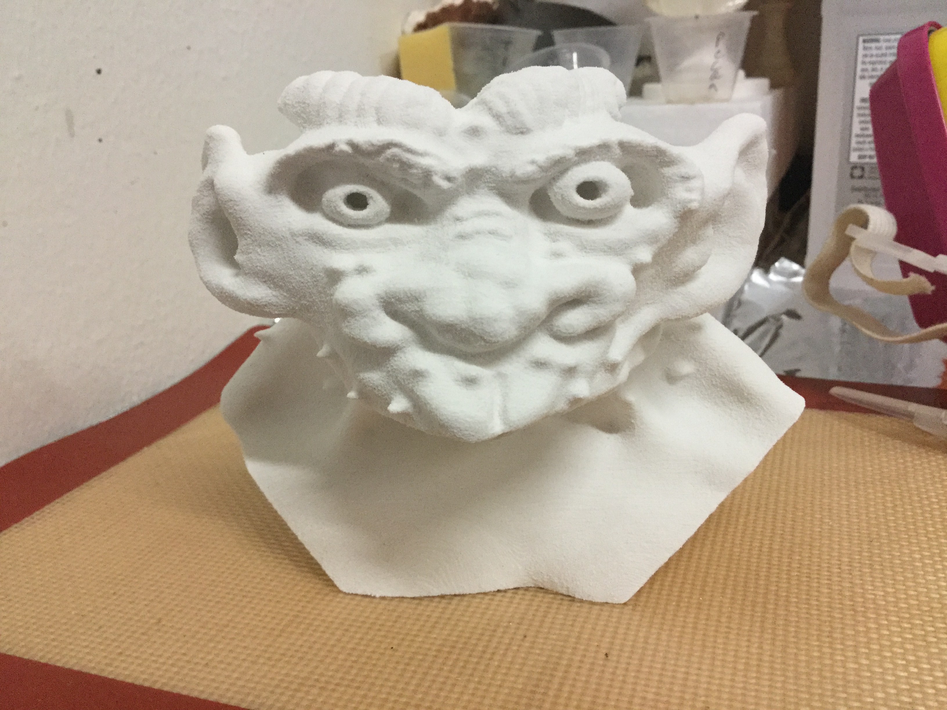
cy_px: 355
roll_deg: +0.3
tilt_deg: -17.3
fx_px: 848
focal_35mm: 31
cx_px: 474
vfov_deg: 45.4
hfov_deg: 58.4
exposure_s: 1/30
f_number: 2.4
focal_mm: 3.3
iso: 125
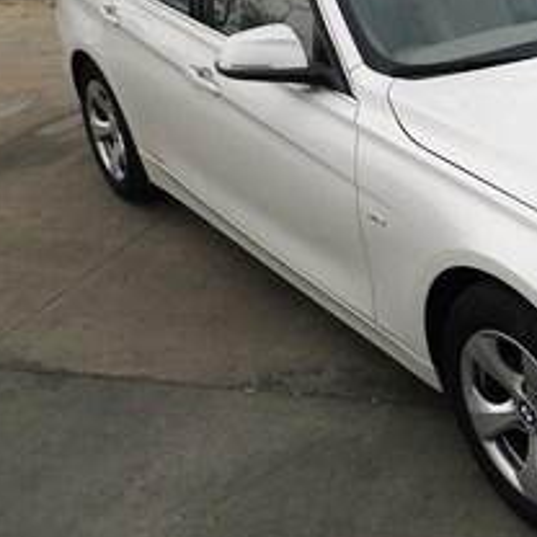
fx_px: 1000
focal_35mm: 57
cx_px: 578
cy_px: 134
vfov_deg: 29.6
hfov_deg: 27.7
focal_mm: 5
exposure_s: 1/200
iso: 80
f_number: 4.2
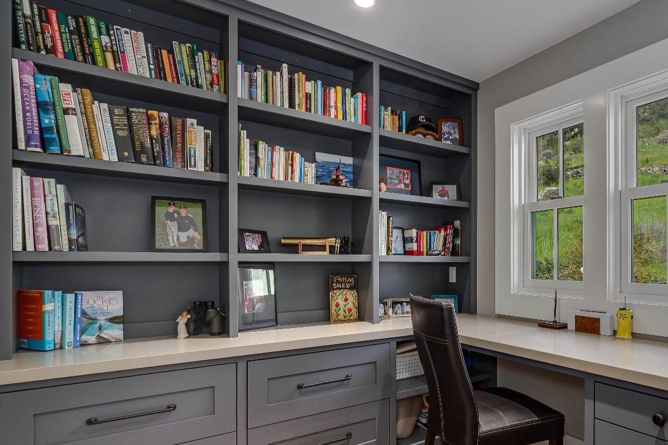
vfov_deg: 56.9
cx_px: 428
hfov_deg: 76.8
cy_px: 258
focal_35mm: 22
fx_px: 408
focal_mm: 16
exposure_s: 1/125
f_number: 11
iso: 320
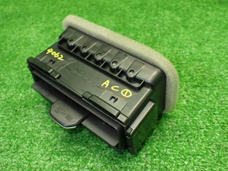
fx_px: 244
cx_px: 104
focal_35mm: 37
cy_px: 89
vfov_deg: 38.6
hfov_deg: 50.1
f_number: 2.4
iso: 800
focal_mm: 5.79
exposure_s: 1/100
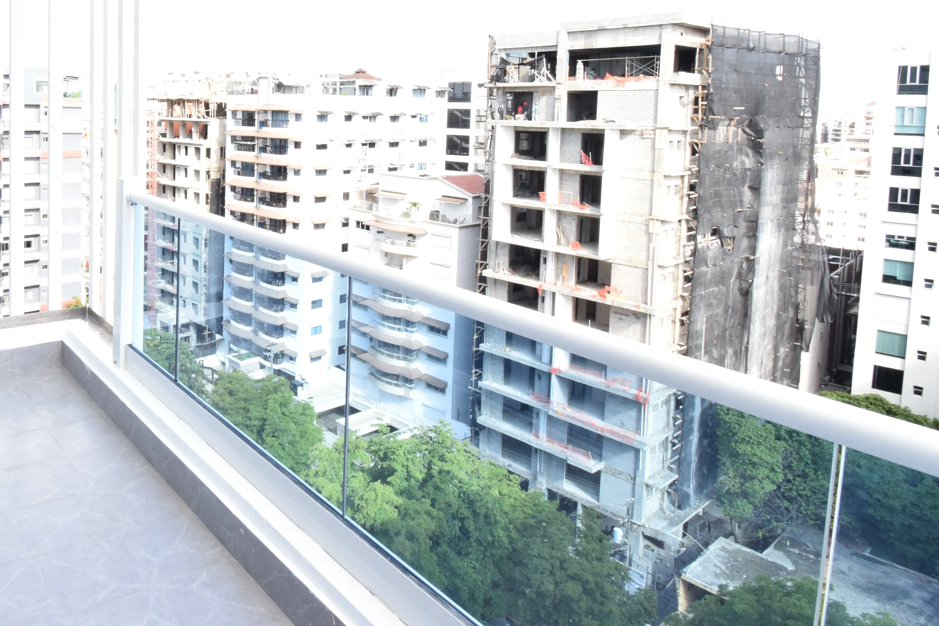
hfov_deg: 65.5
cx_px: 198
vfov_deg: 49.3
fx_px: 652
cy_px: 158
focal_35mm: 25
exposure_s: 1/60
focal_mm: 10
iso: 800
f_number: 16
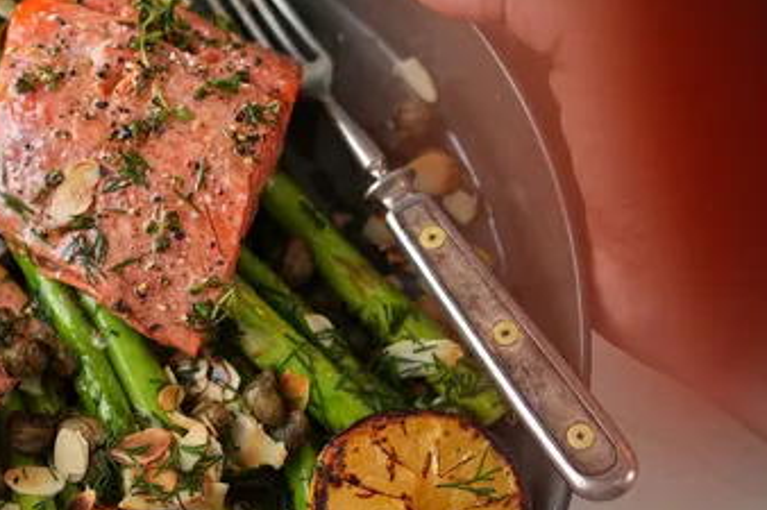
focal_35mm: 125
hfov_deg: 16.0
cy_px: 374
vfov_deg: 10.9
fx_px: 2662
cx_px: -50
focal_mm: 55
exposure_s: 1/200
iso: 400
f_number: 2.8
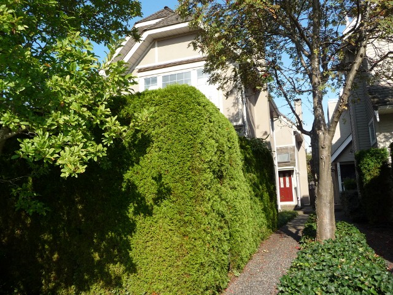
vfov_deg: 45.4
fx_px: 352
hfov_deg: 58.4
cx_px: 196
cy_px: 148
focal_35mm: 31
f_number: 3.3
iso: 100
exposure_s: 1/500
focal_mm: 4.7
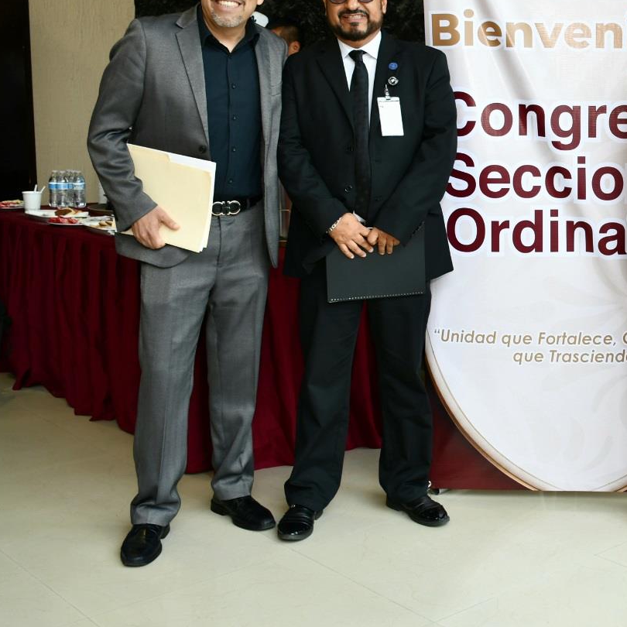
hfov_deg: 31.9
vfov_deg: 33.2
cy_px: 222
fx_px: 1045
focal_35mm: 51
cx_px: 557
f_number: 4.8
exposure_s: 1/90.1
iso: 200
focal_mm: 20
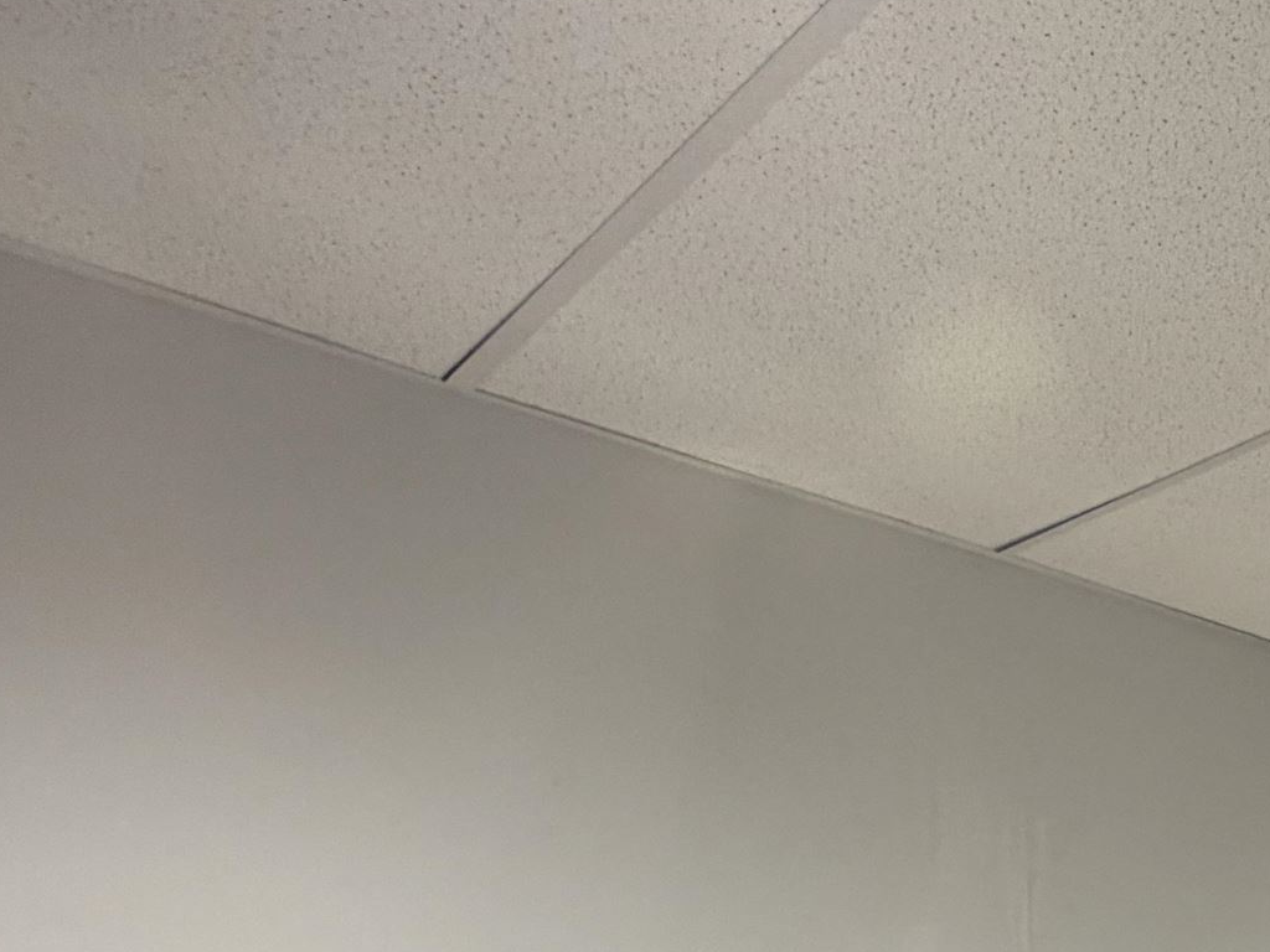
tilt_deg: -1.1
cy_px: 1093
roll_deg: +0.8
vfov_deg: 30.1
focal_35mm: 42
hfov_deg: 40.6
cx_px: 1196
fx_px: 1541
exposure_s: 1/60
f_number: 2.2
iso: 320
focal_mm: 2.22
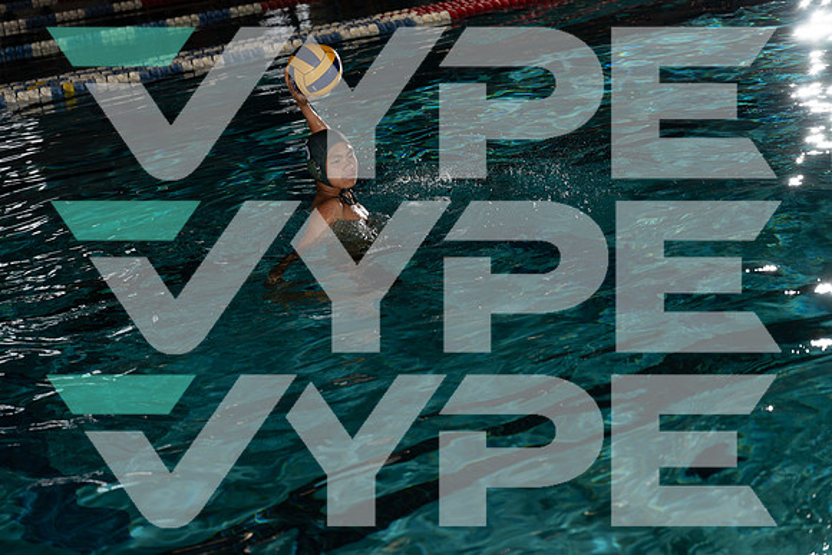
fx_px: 1618
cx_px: 416
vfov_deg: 19.5
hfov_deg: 28.8
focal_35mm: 70
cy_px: 278
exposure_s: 1/250
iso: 100
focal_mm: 70
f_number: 4
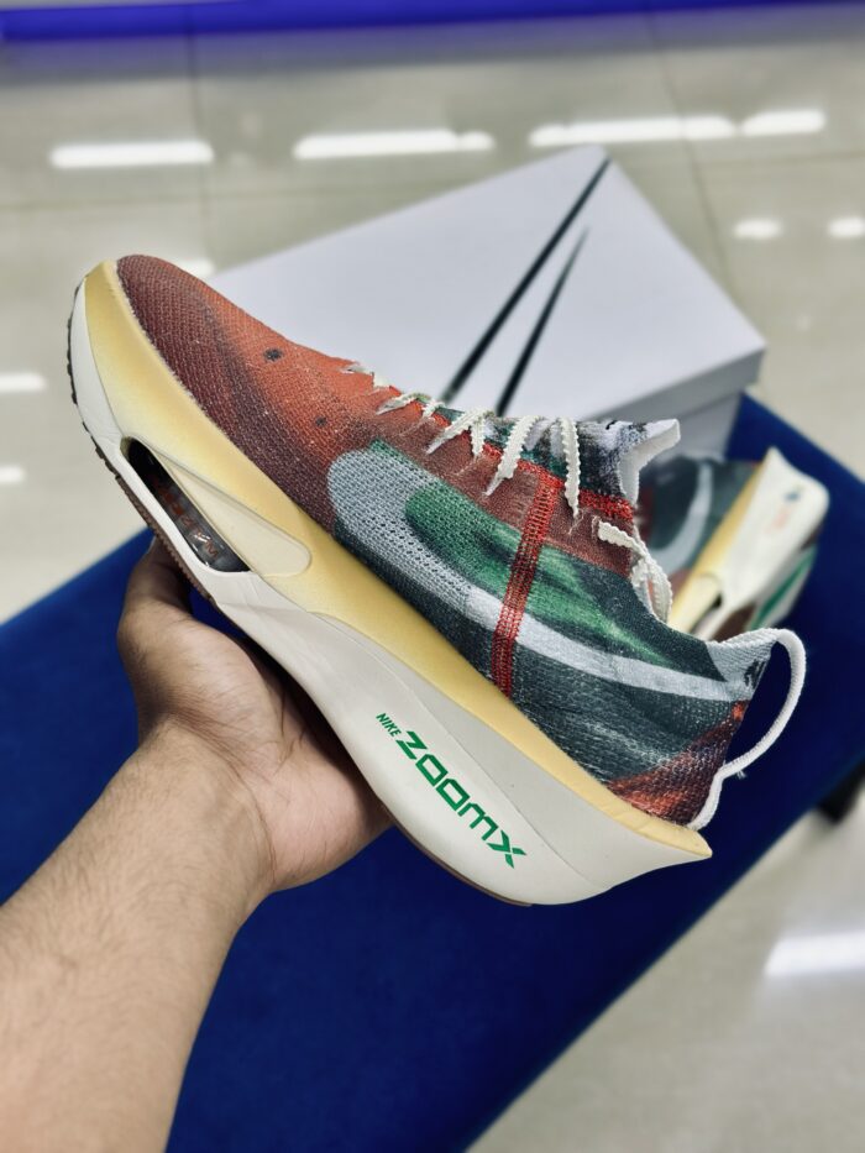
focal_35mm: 48
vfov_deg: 39.7
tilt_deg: -56.1
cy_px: 576
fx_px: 1599
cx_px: 432
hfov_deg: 30.3
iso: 64
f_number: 1.78
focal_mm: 6.86
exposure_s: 1/124
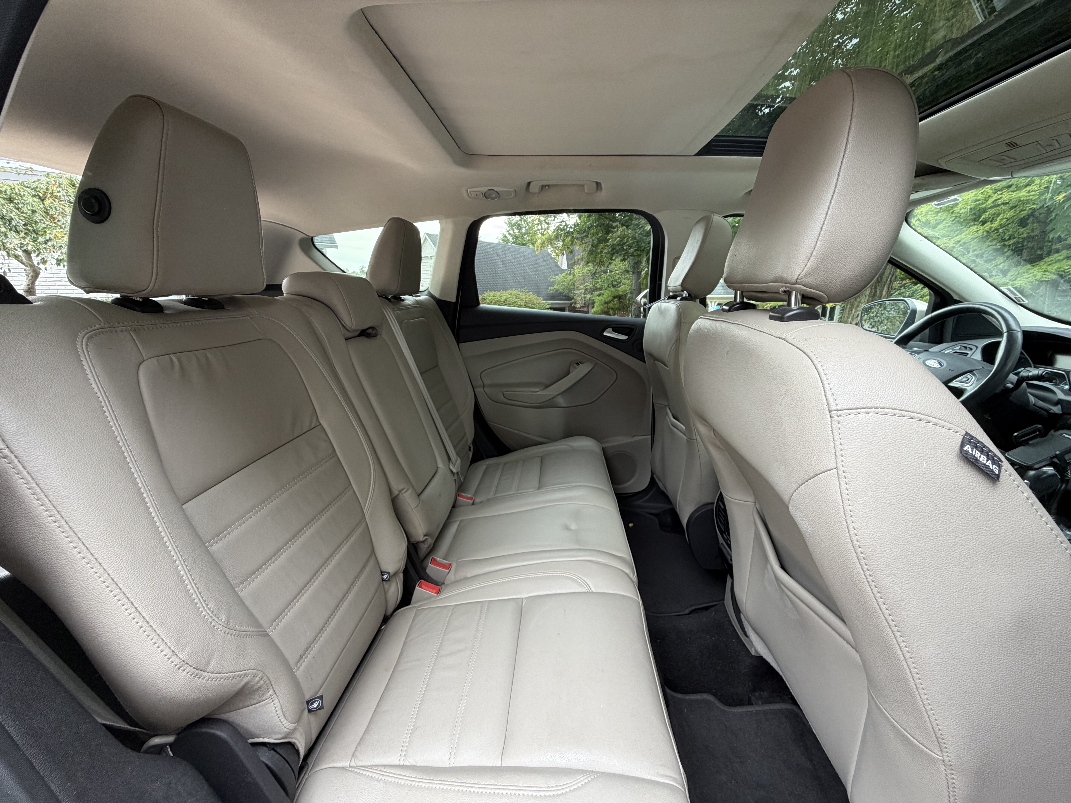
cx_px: 536
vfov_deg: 85.7
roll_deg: -0.9
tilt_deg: -13.9
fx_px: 433
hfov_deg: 102.1
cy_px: 402
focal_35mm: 14
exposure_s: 1/121
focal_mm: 2.22
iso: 125
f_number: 2.2
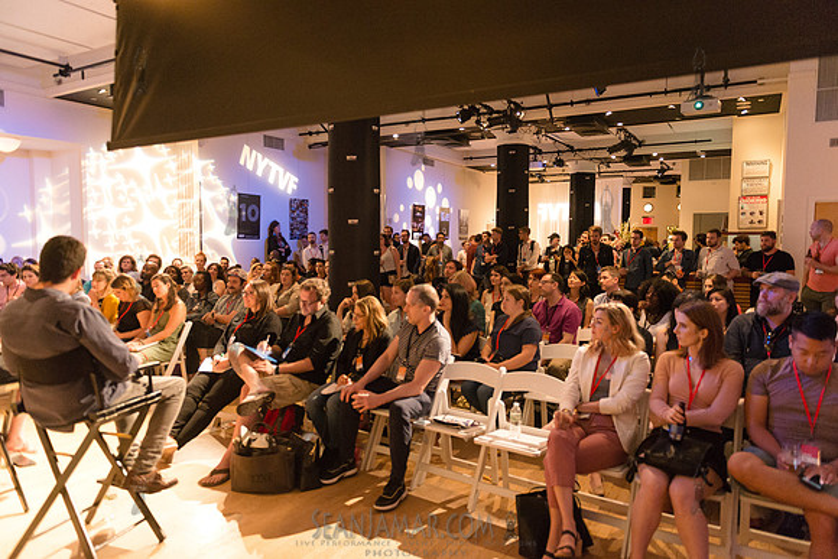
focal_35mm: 24
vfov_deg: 53.2
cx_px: 419
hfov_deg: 73.7
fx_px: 559
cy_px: 280
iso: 4000
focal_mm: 24
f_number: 2.8
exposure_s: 1/200
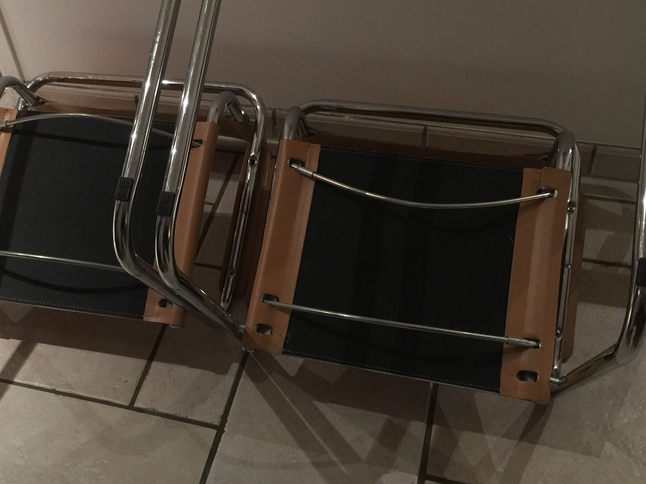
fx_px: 821
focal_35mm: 44
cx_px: 235
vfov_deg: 32.7
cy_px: 182
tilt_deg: -45.2
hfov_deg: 42.6
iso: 125
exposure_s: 1/17
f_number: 2.2
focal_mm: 4.15
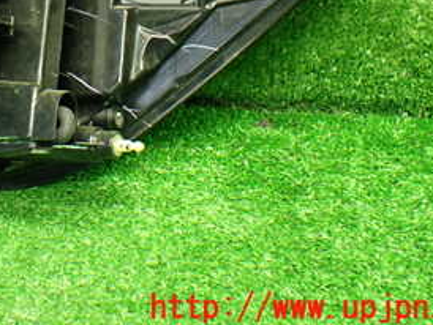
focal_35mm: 70
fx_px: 876
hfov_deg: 26.7
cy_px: -27
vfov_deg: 20.2
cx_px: 33
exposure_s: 1/50
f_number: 2.4
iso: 800
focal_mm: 5.79
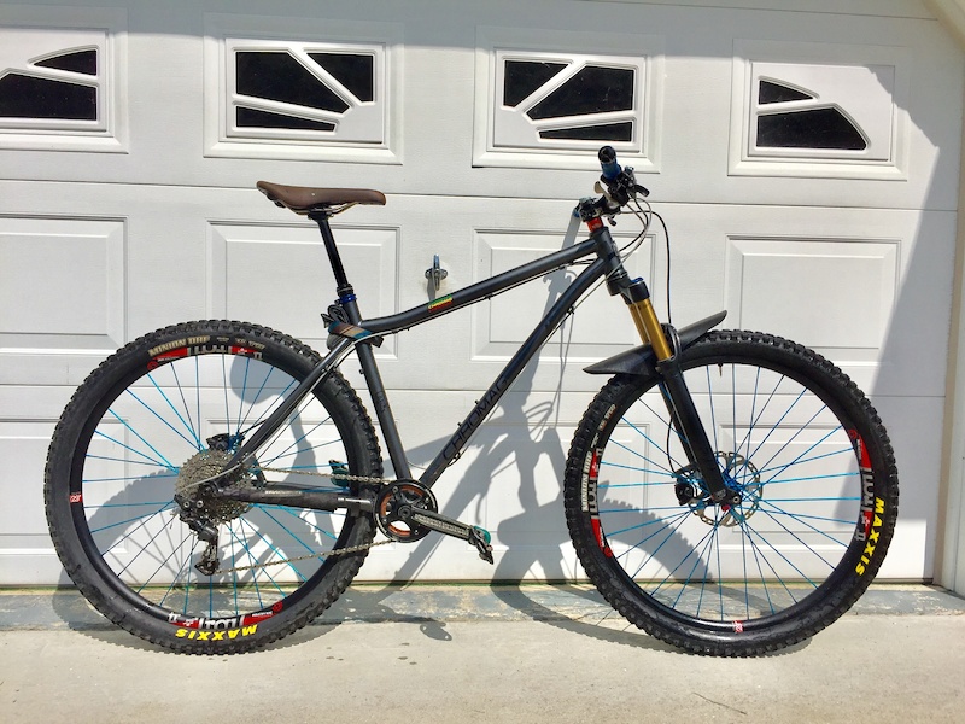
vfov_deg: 48.2
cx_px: 482
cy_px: 362
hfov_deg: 61.7
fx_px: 808
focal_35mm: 29
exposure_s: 1/5650
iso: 32
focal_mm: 4.15
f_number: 2.2
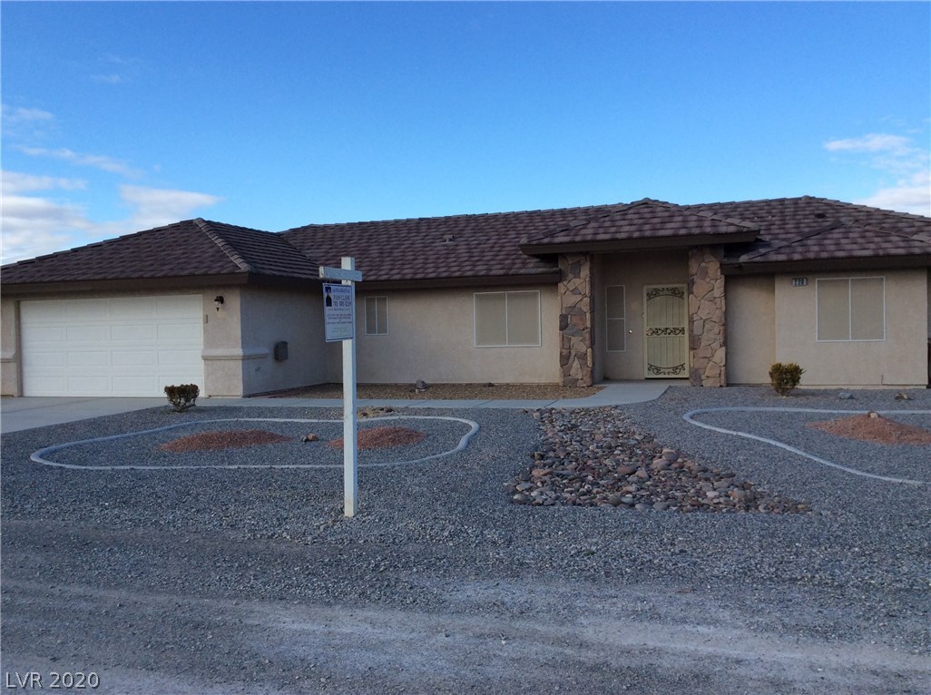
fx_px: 859
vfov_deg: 44.0
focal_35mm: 32
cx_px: 466
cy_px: 348
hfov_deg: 56.9
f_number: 2.4
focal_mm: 3.3
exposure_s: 1/752
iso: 32
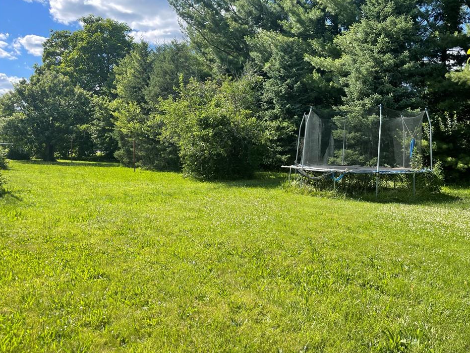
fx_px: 367
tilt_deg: -5.3
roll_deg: -0.5
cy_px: 180
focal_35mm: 27
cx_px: 250
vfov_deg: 51.4
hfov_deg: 65.3
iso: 32
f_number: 1.6
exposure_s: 1/1339
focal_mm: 5.1
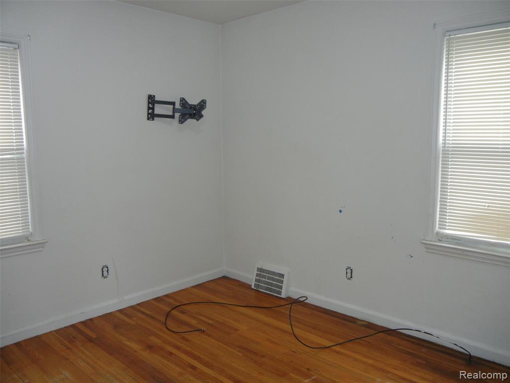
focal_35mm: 30
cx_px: 255
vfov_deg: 46.8
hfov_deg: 60.0
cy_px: 192
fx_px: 442
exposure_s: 1/30
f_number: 3.5
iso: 200
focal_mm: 5.4
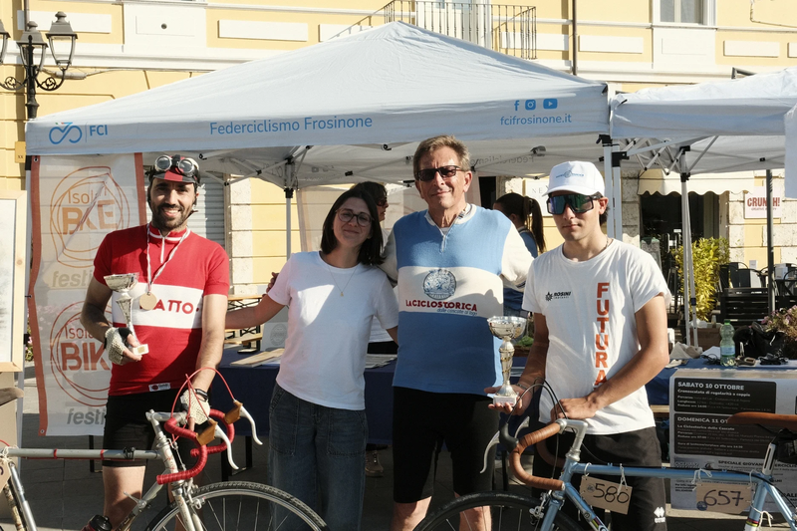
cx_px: 398
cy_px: 266
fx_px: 1040
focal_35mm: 47
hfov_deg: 41.9
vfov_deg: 28.6
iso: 800
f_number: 14
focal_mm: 31.1
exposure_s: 1/250
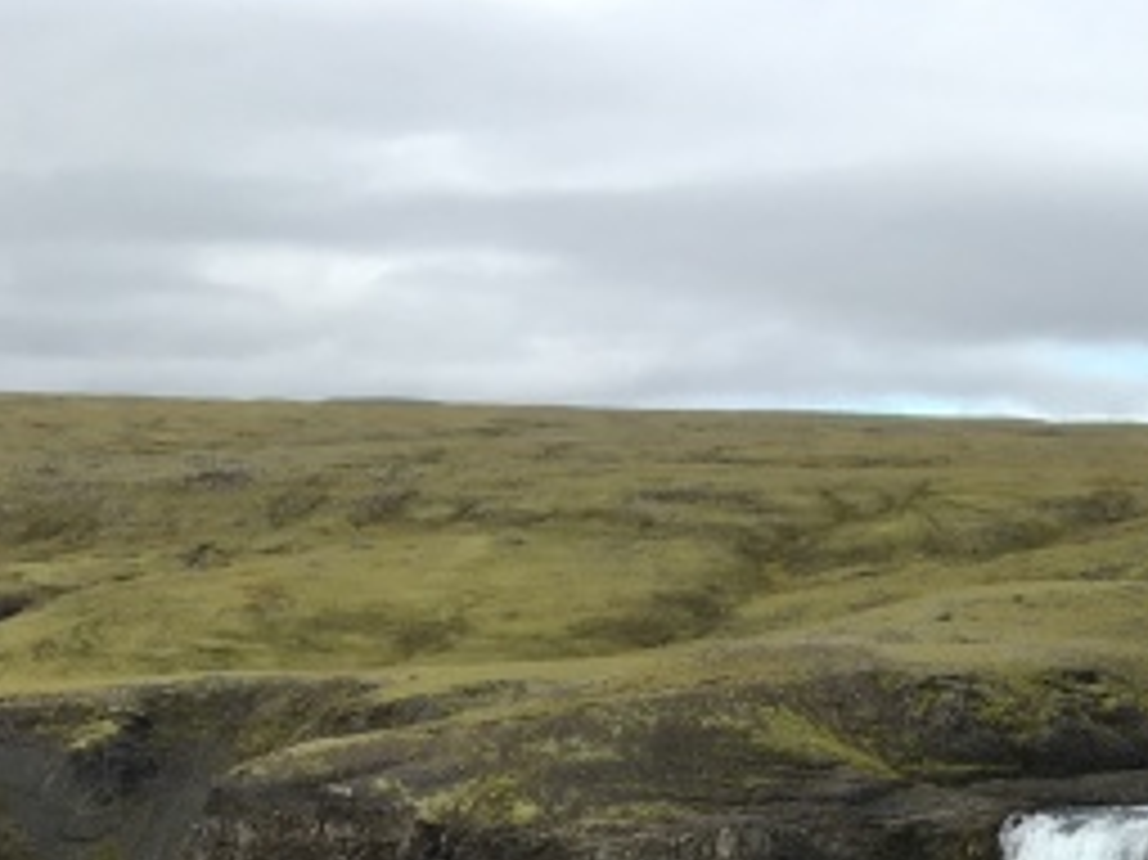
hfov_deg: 19.8
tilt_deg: -11.4
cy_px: 1238
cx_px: 1504
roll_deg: +0.3
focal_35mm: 91
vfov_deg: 15.2
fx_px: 3016
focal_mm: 4.15
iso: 25
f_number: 2.2
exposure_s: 1/777
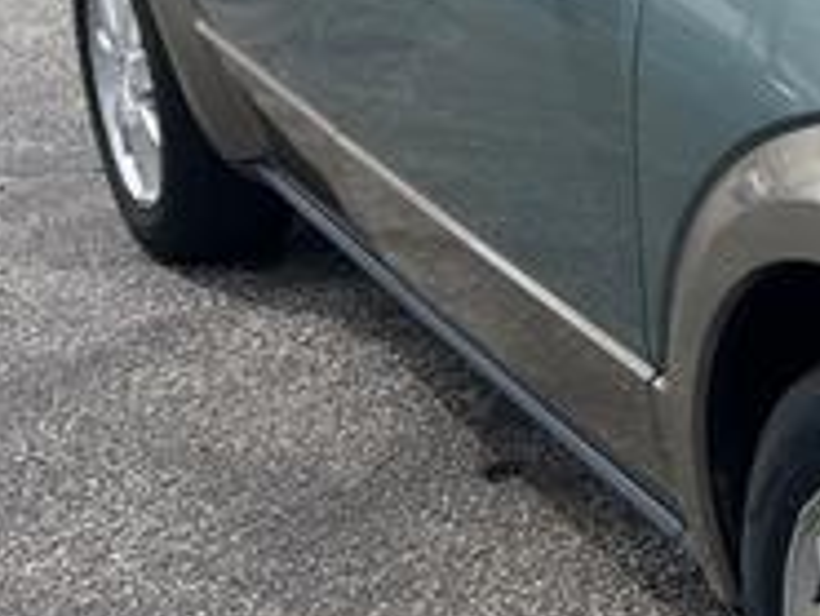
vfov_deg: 16.4
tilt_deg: -16.7
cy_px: 182
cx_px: 1392
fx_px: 2133
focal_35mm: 90
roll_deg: +1.4
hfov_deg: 18.1
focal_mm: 5.7
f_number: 1.5
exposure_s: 1/3968
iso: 50
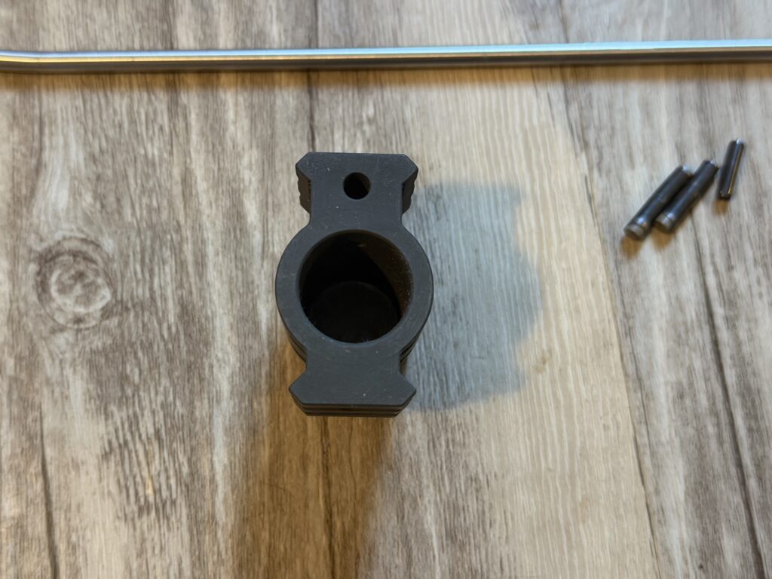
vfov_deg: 30.3
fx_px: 1070
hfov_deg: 39.7
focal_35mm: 48
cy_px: 290
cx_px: 386
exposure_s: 1/40
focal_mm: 6.76
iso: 400
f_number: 1.78
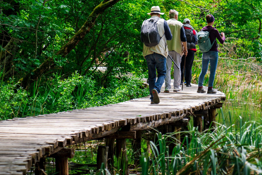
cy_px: 73
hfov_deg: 12.7
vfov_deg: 8.5
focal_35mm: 162
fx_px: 1179
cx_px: 178
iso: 100
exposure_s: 1/320
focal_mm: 70
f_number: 2.8
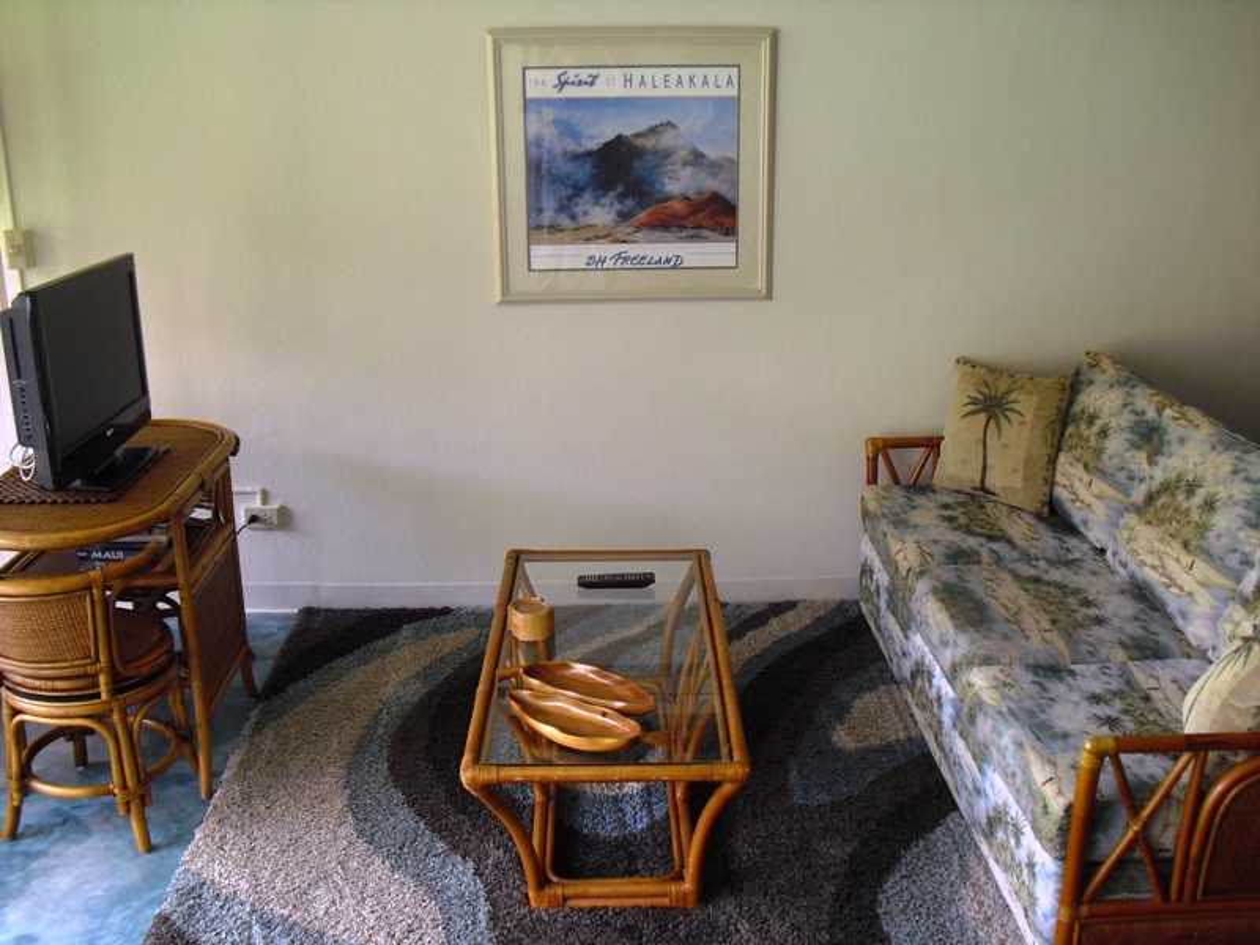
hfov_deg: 51.4
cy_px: 472
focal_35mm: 36
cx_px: 630
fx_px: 1310
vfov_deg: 39.7
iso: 200
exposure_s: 1/40
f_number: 3.1
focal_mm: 6.3
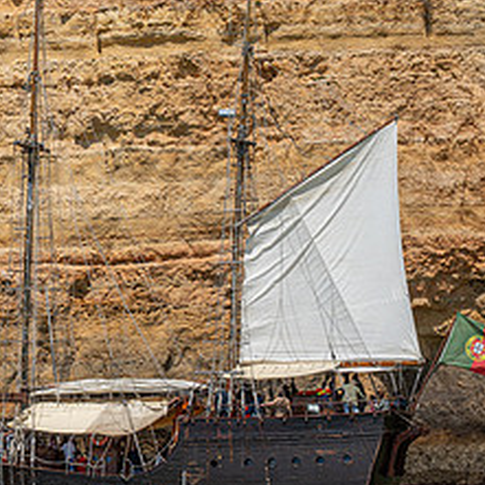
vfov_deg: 9.8
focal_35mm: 178
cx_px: 16
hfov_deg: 9.8
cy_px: 271
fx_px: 2822
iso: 250
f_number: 8
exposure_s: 1/2000
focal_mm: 70
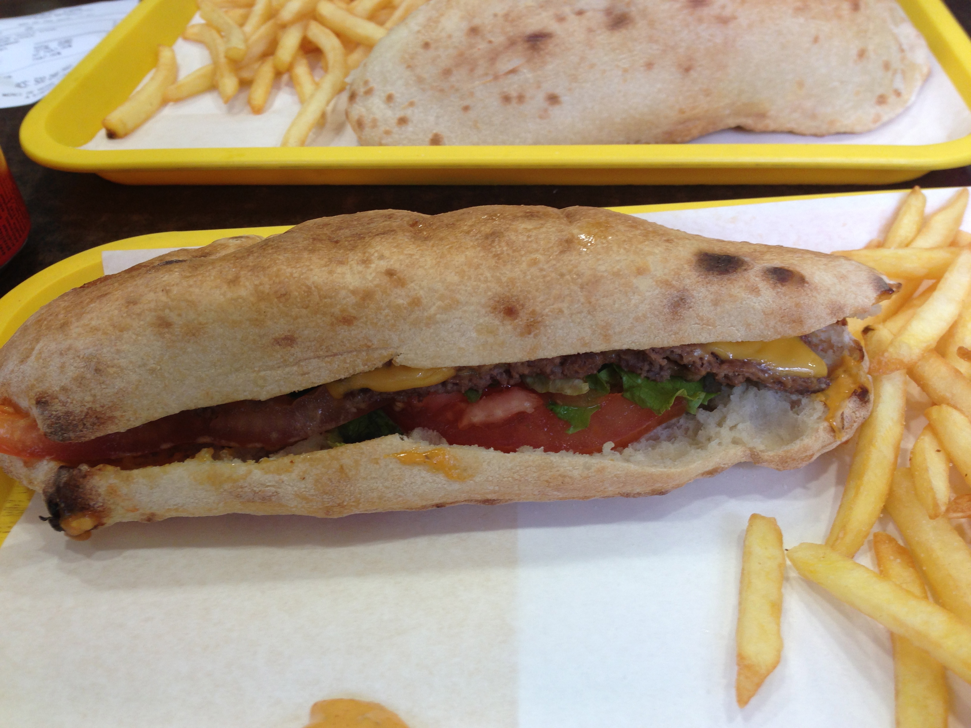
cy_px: 364
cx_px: 486
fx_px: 926
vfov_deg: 42.9
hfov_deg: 55.4
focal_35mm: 33
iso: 50
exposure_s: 1/30
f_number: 2.4
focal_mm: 4.13
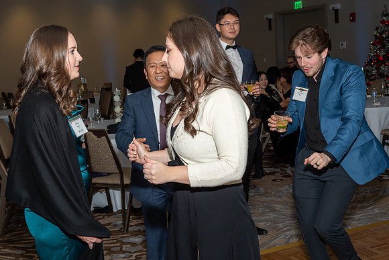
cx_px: 187
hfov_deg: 39.7
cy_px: 123
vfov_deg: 27.1
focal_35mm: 50
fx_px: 538
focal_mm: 31
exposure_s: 1/250
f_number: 6.3
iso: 400
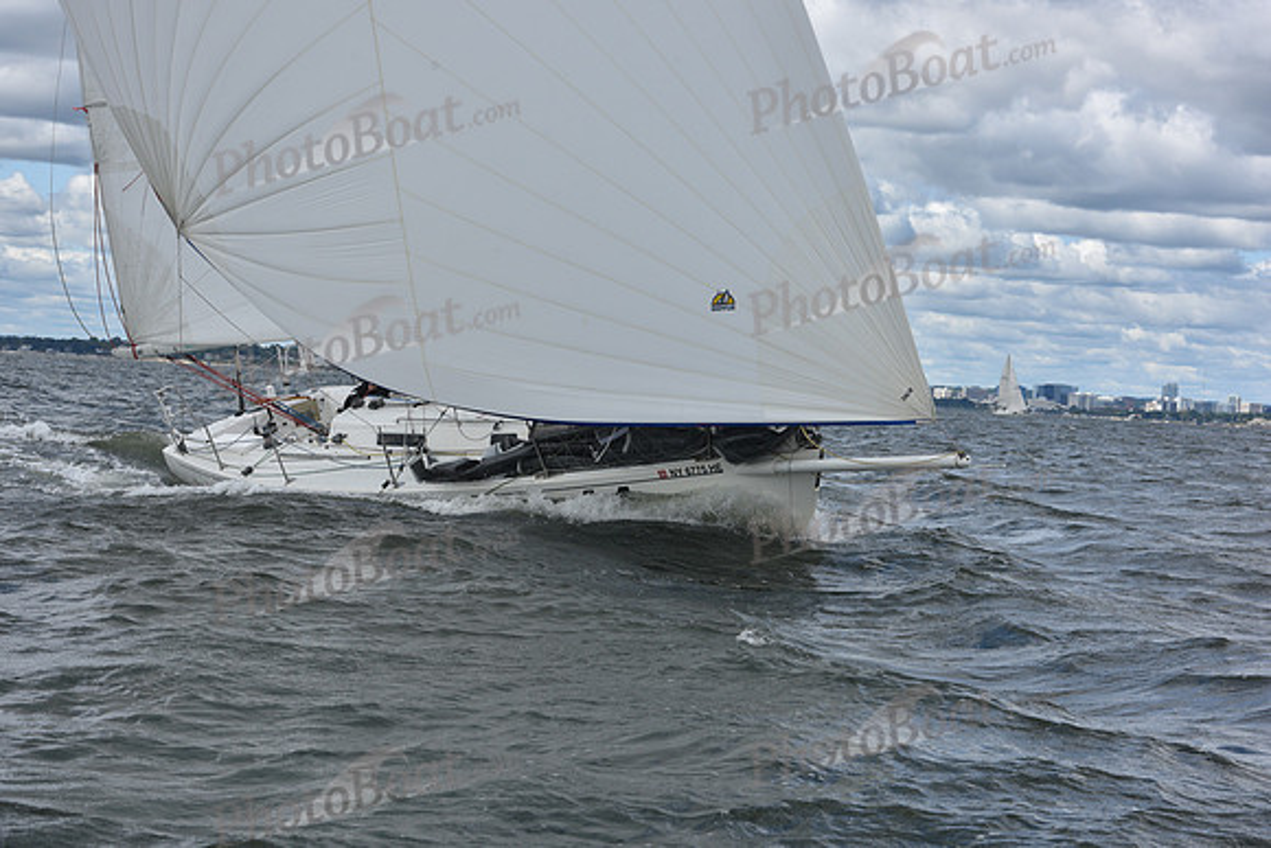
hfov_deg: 28.8
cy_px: 424
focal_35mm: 70
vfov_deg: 19.5
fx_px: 2472
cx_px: 636
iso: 250
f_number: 9
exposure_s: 1/800
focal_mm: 70
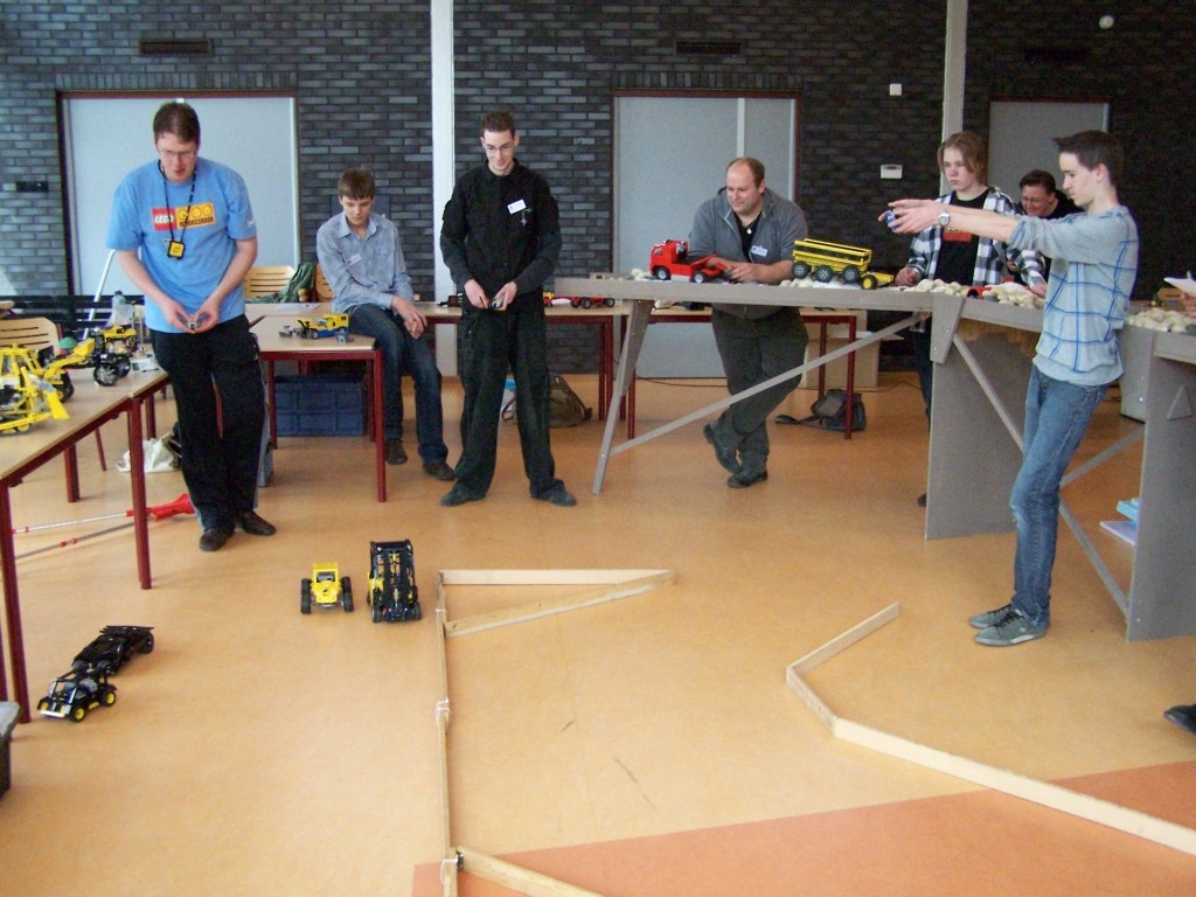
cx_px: 598
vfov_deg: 37.7
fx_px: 1313
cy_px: 448
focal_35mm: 38
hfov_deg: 49.0
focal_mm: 6.3
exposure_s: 1/350
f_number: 2.8
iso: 400
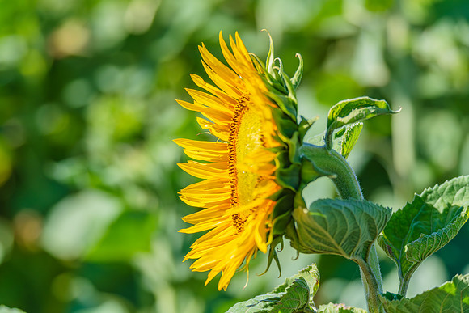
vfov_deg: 3.9
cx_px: 234
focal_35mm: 350
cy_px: 156
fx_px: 4561
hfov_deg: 5.9
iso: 800
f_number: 6
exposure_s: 1/3200
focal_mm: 350
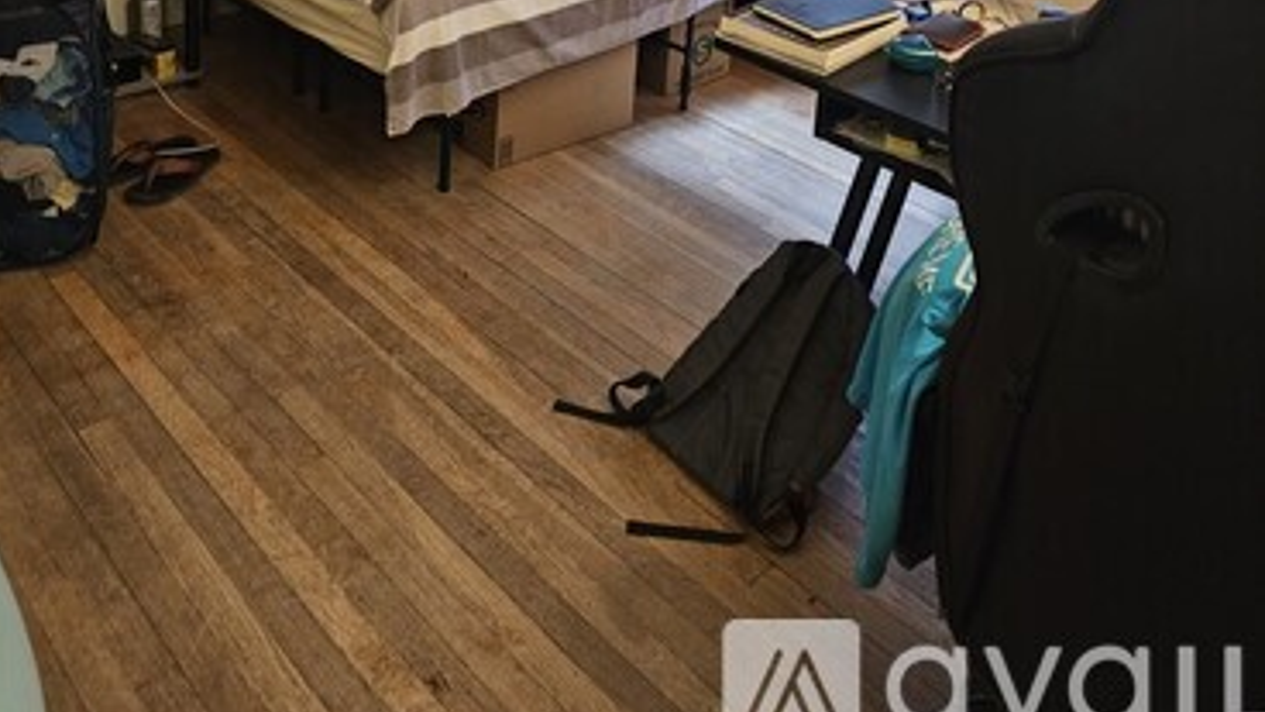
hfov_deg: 58.0
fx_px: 1140
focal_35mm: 34
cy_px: -103
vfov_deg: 30.4
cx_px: 634
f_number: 1.7
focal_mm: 6.3
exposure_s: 1/40
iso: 640
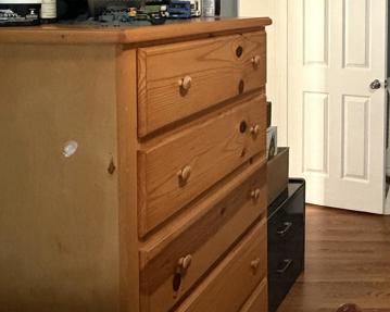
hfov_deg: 35.2
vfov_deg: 35.4
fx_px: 450
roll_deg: -0.6
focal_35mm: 39
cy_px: 16
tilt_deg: -2.2
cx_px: 486
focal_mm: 2.22
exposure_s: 1/40
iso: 1000
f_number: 2.2
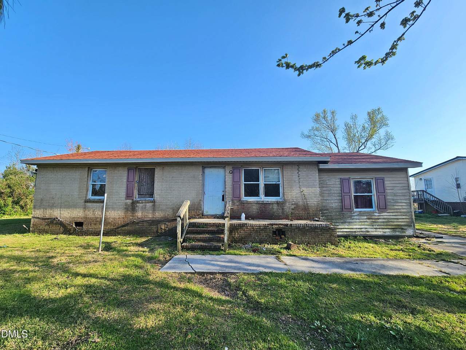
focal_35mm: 13
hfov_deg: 106.2
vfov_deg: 89.9
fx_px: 175
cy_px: 175
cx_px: 233
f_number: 2.2
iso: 50
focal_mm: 2.2
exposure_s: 1/1084
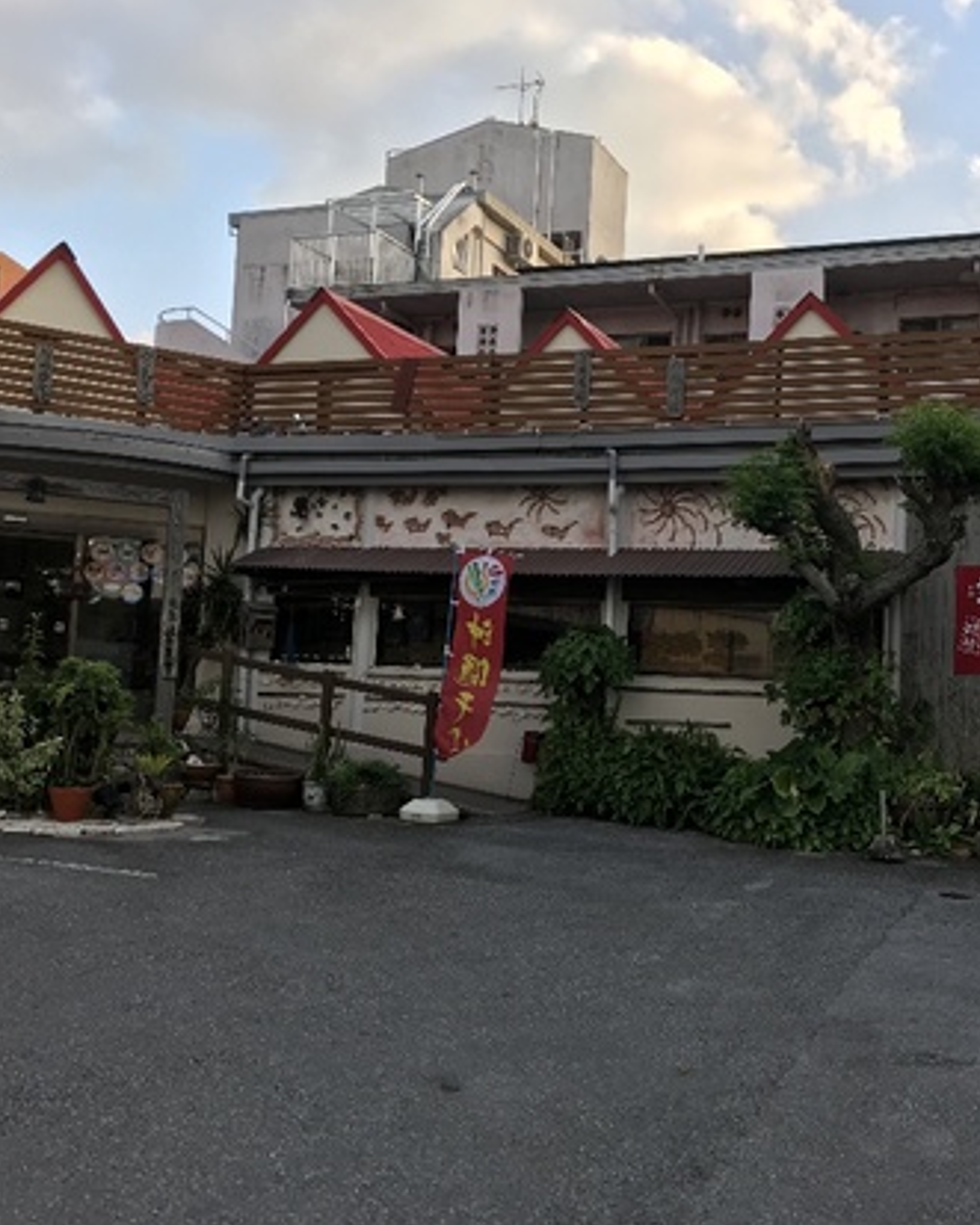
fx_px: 1342
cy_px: 610
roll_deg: -1.7
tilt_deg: +5.6
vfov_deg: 49.1
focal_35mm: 37
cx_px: 654
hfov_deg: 39.6
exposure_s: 1/451
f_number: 1.8
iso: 20
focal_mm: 3.99
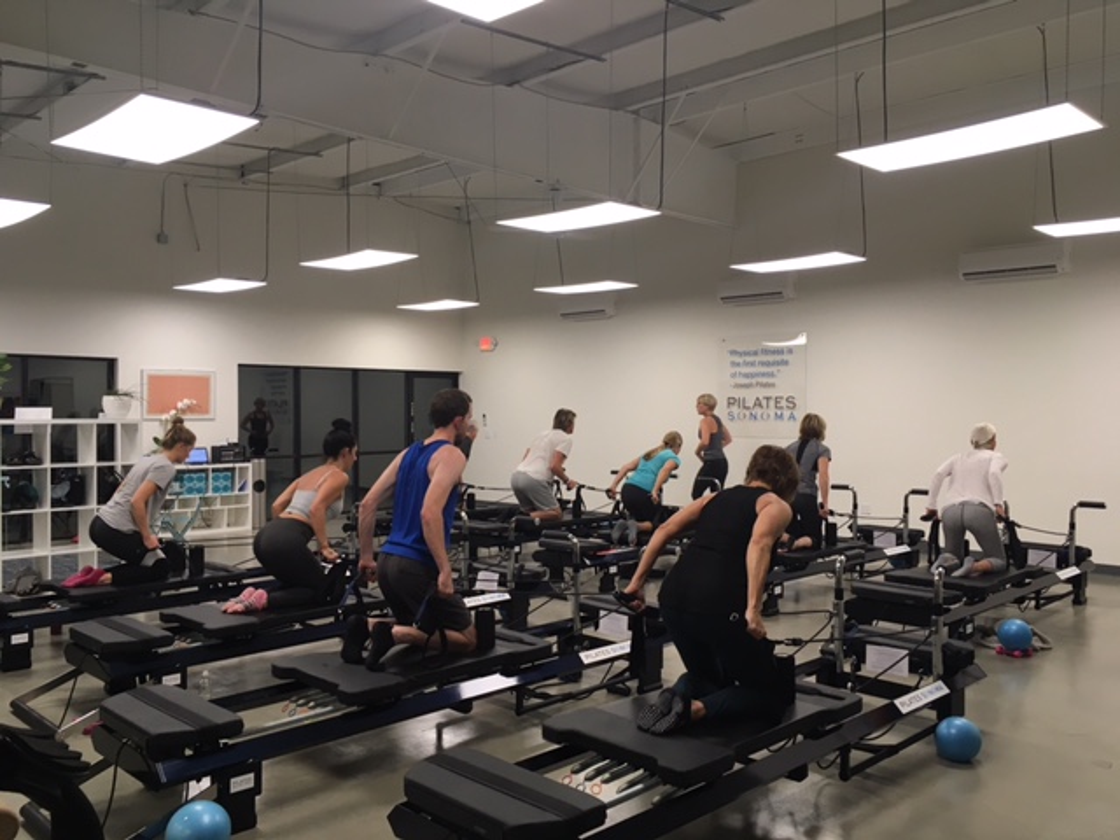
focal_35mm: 29
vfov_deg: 48.2
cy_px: 420
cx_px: 560
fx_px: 938
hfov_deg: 61.7
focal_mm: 4.15
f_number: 2.2
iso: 50
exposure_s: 1/30
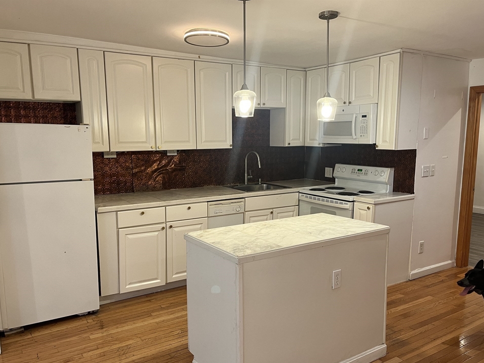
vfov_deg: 49.7
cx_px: 227
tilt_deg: -8.0
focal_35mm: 28
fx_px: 391
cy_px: 195
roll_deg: -0.3
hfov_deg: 63.4
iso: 100
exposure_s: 1/60
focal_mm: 5.1
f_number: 1.6
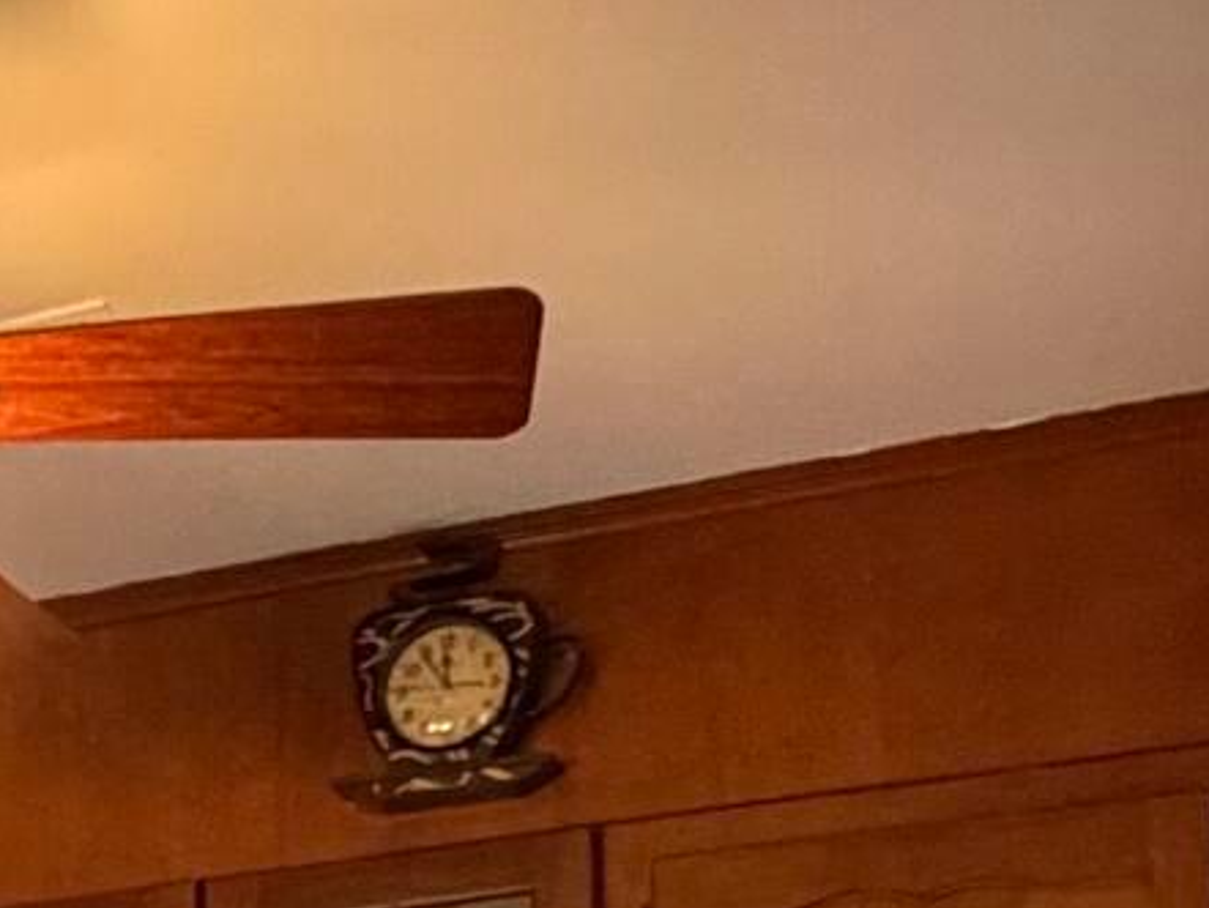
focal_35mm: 95
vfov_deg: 13.7
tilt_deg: +0.7
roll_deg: +0.2
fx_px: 3320
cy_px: 1709
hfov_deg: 18.7
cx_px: -498
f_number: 2.2
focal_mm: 2.22
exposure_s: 1/60
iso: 640
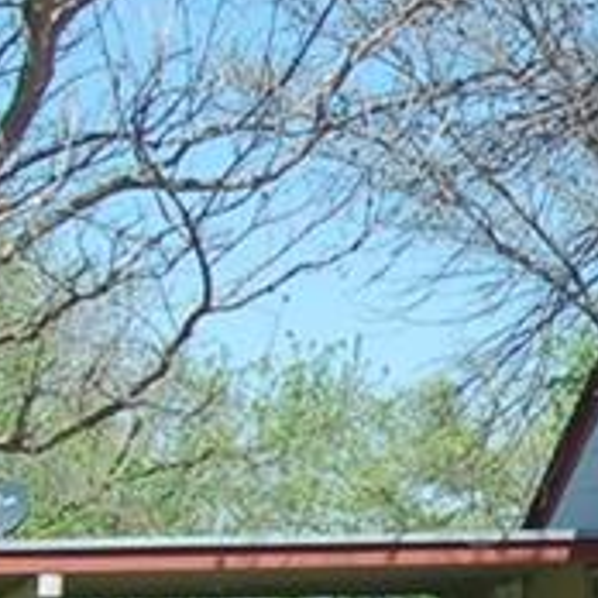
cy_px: 643
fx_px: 2639
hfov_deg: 11.3
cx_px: 1320
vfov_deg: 12.7
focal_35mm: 135
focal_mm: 18
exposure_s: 1/250
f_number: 8
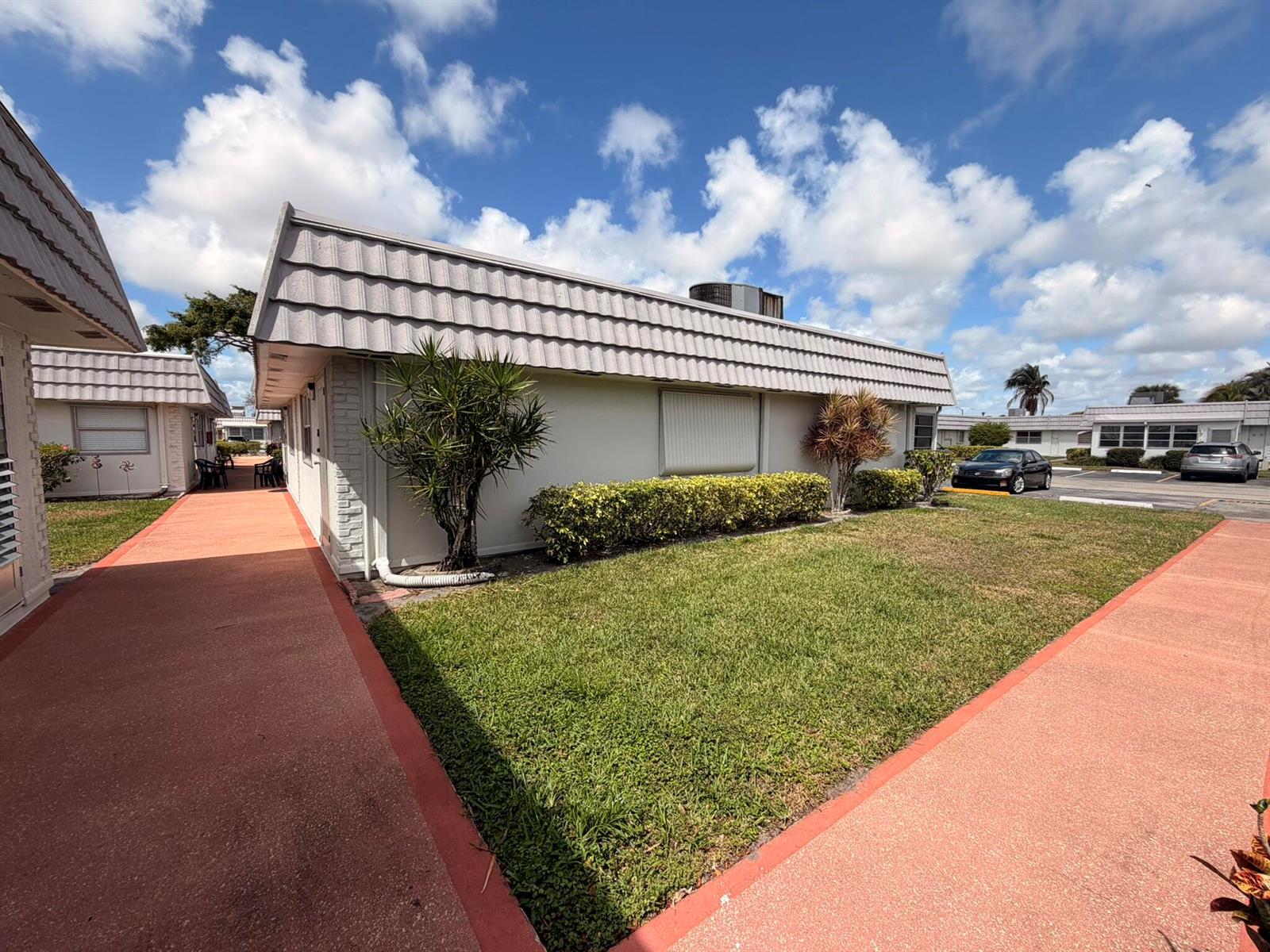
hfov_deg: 102.1
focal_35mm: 14
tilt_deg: -4.8
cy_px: 476
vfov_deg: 85.7
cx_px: 635
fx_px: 514
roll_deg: -0.7
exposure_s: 1/955
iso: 20
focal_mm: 2.22
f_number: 2.2
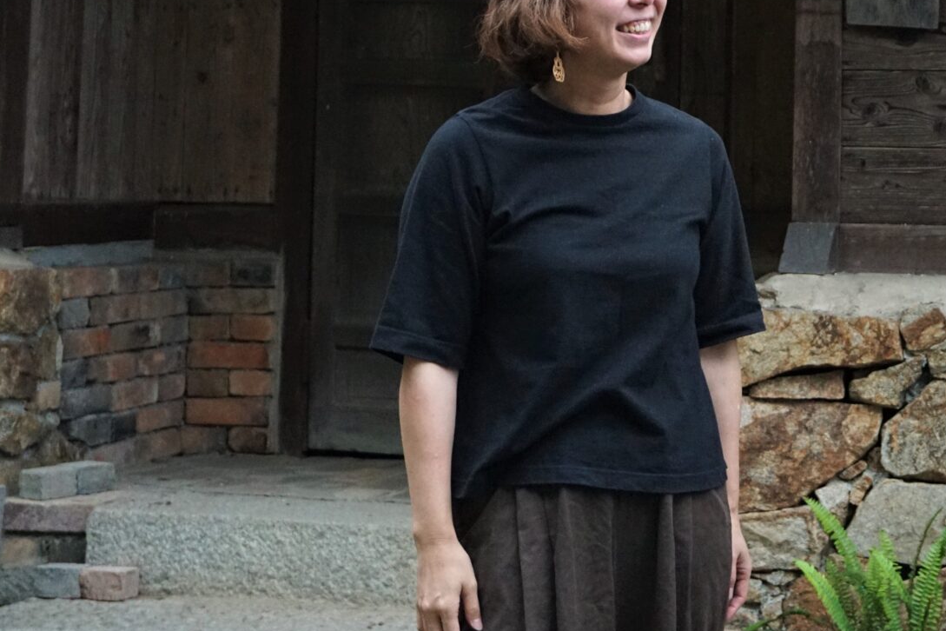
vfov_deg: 16.9
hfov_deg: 24.7
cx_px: 841
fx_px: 2100
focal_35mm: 80
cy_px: 66
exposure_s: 1/1000
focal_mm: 29
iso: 3200
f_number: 4.5
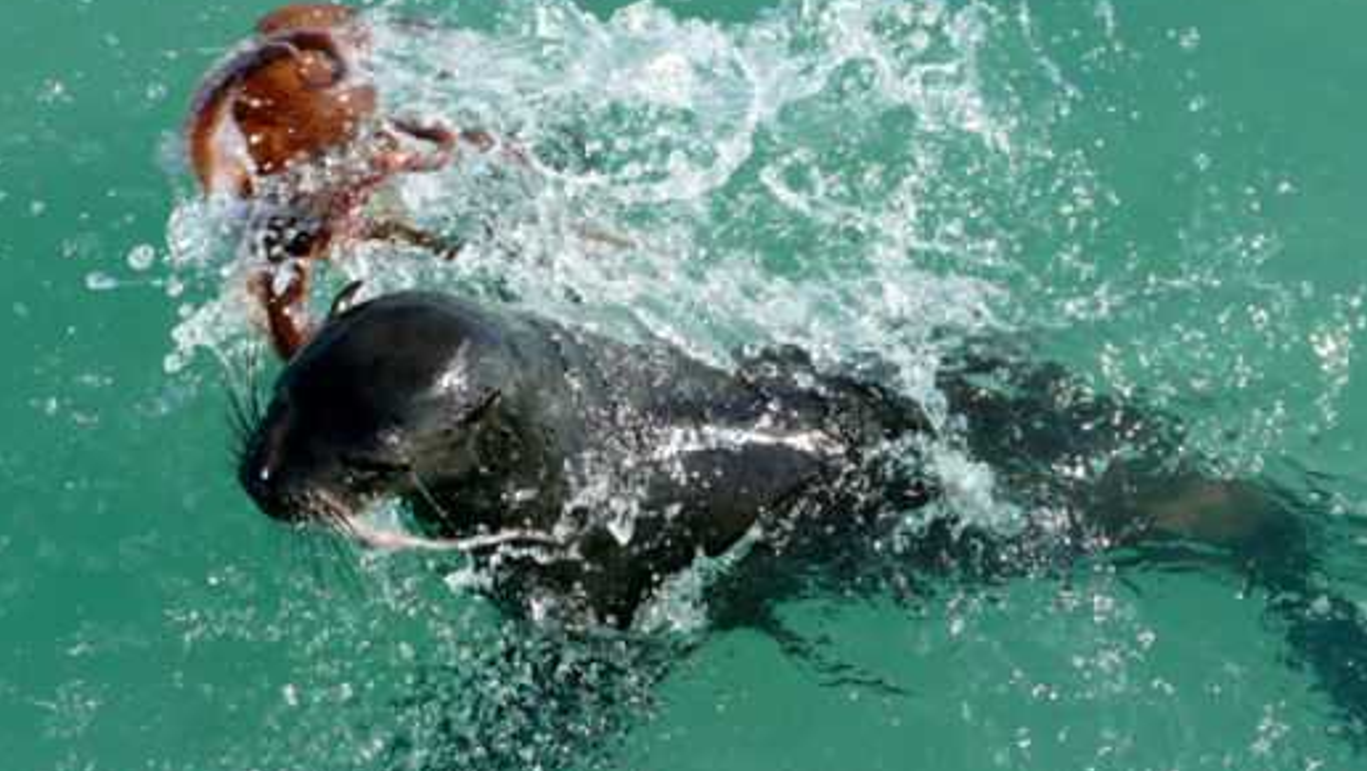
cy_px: 366
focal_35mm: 101
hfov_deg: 21.1
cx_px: 787
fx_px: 3663
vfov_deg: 12.0
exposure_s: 1/640
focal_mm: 30.31
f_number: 3.7
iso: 125
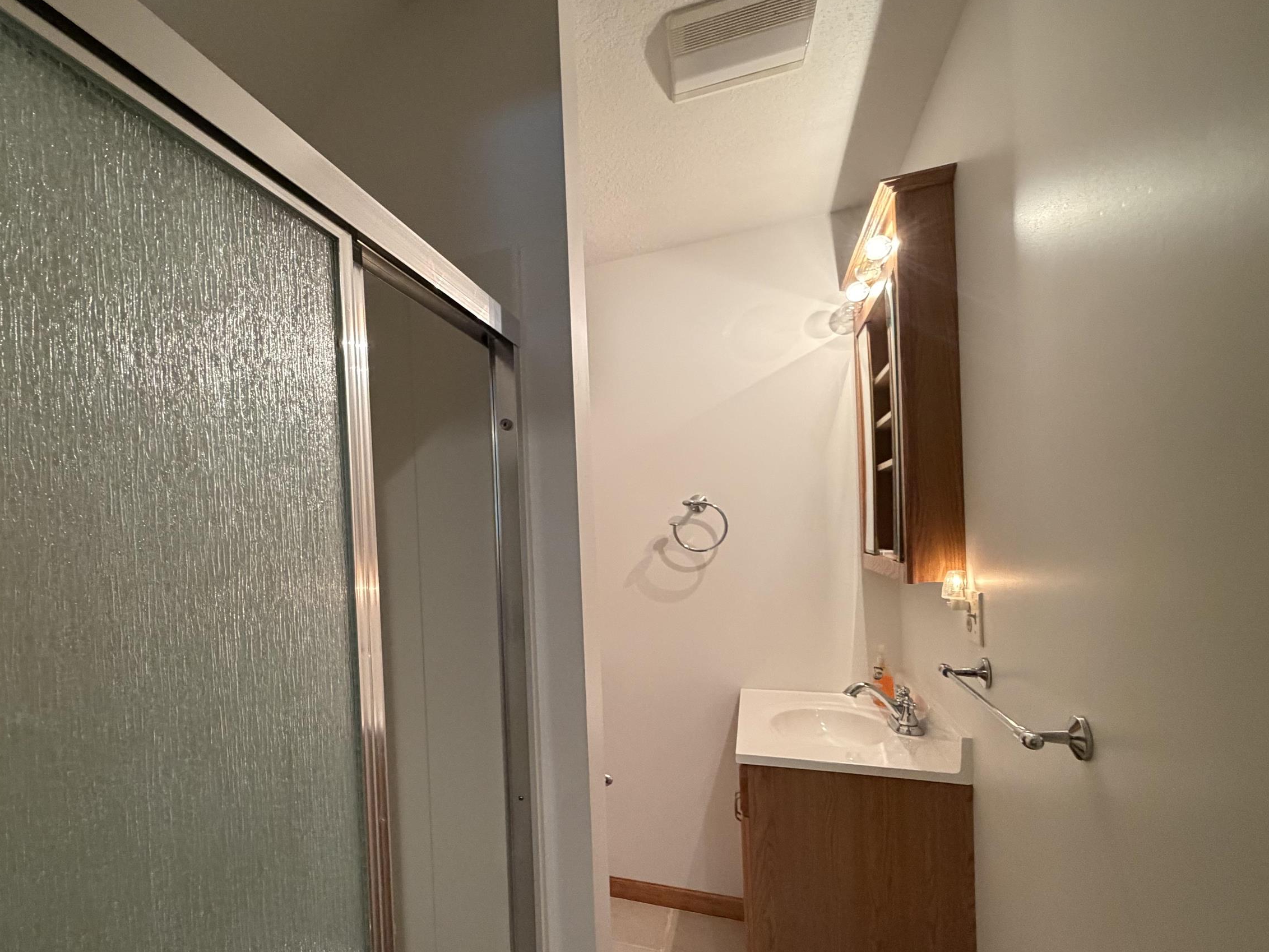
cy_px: 551
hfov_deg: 81.6
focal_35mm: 19
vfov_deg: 68.3
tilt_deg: -0.9
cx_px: 416
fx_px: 697
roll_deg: +2.7
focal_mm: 2.22
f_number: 2.2
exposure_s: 1/60
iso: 500
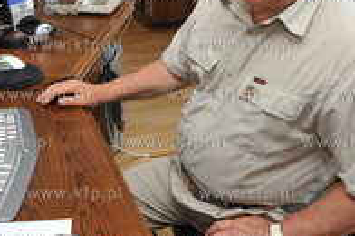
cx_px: 138
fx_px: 482
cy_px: 69
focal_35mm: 49
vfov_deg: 27.2
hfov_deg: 40.2
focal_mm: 24
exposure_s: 1/50
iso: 400
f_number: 5.6
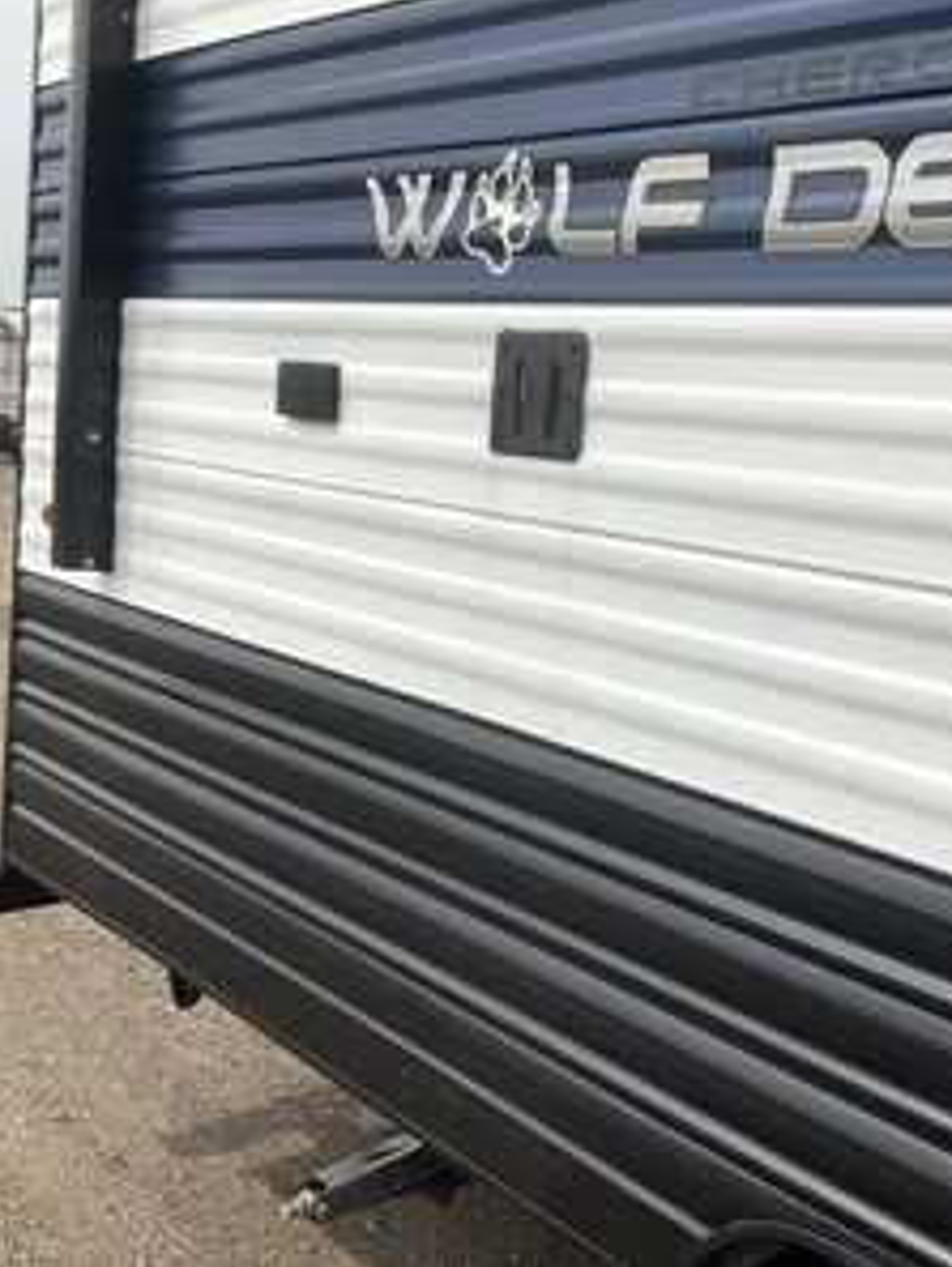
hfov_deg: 36.7
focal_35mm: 39
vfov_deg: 47.8
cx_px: 572
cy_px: 631
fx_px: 1429
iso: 25
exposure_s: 1/3125
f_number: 1.8
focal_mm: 3
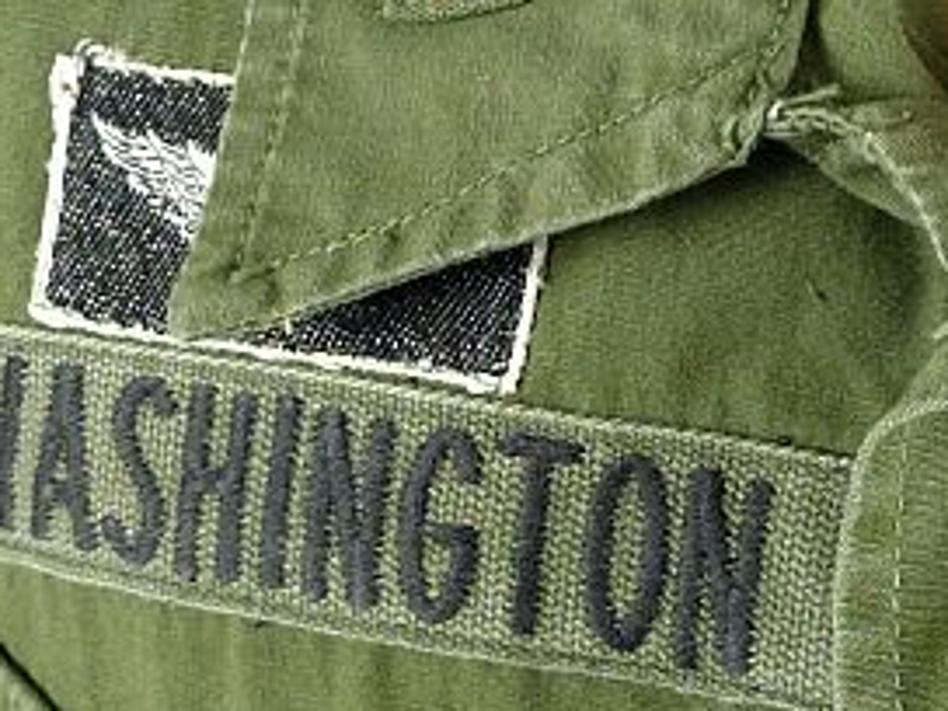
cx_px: 1154
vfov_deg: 14.0
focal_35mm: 106
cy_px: 345
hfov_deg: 17.6
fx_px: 2903
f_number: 3.7
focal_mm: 6.4
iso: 400
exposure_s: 1/60
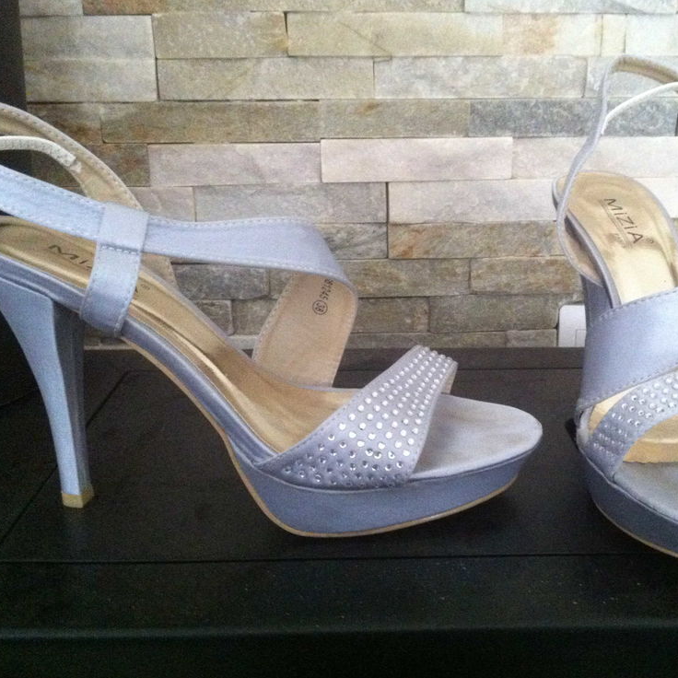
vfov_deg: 40.0
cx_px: 420
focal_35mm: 42
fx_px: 931
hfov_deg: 39.8
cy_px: 336
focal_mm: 3.85
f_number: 2.8
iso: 800
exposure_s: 1/15
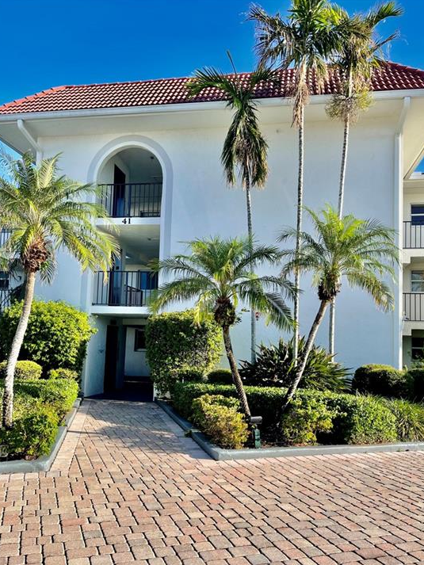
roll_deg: -1.2
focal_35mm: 28
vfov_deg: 63.4
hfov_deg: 49.7
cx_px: 204
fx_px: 457
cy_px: 300
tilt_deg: +6.4
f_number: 1.6
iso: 32
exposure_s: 1/1689
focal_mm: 5.1
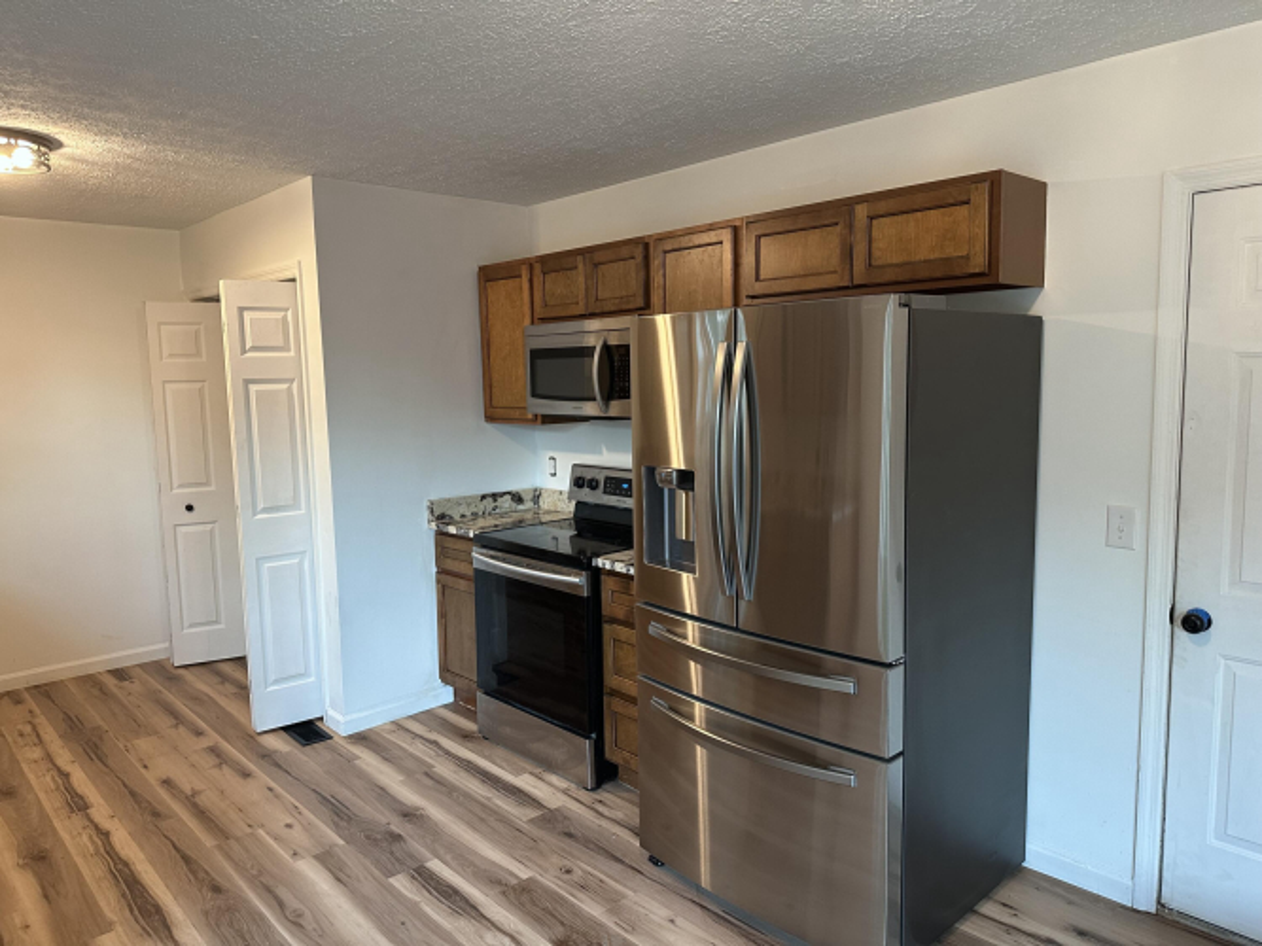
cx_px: 631
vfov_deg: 56.8
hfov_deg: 71.6
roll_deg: +0.3
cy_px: 473
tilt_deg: -5.8
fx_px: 875
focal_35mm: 24
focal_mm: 6.86
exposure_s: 1/60
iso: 250
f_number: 1.78
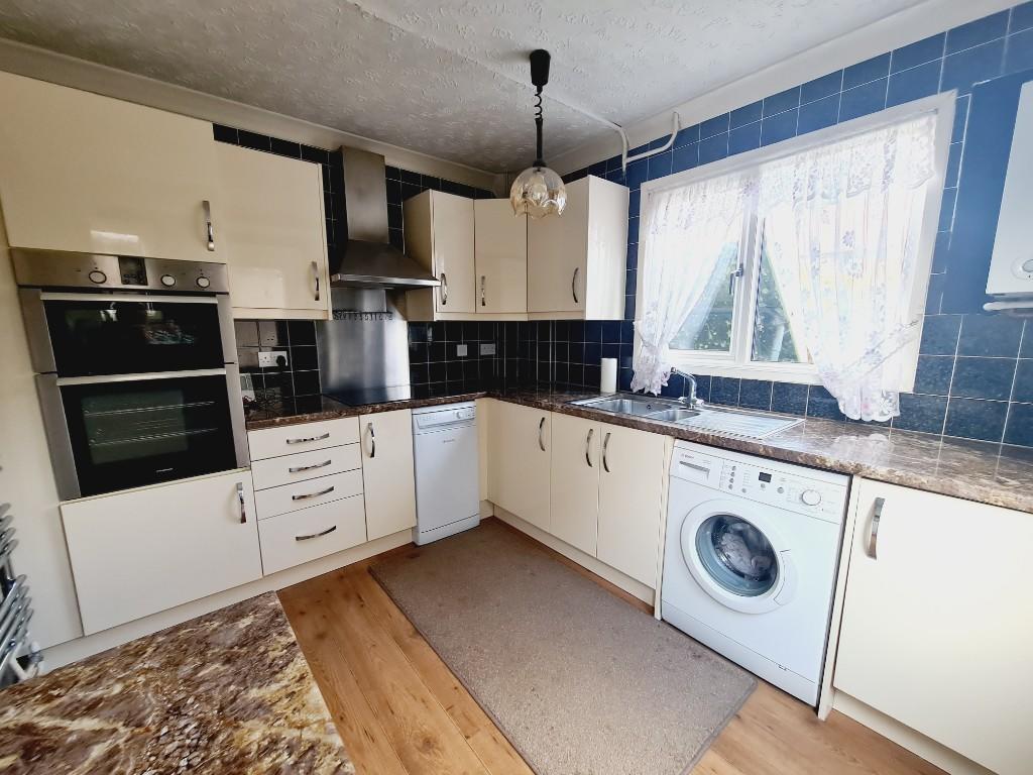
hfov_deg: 106.2
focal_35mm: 13
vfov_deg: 89.9
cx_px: 516
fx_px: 388
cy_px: 388
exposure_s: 1/50
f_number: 2.2
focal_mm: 2.2
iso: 125
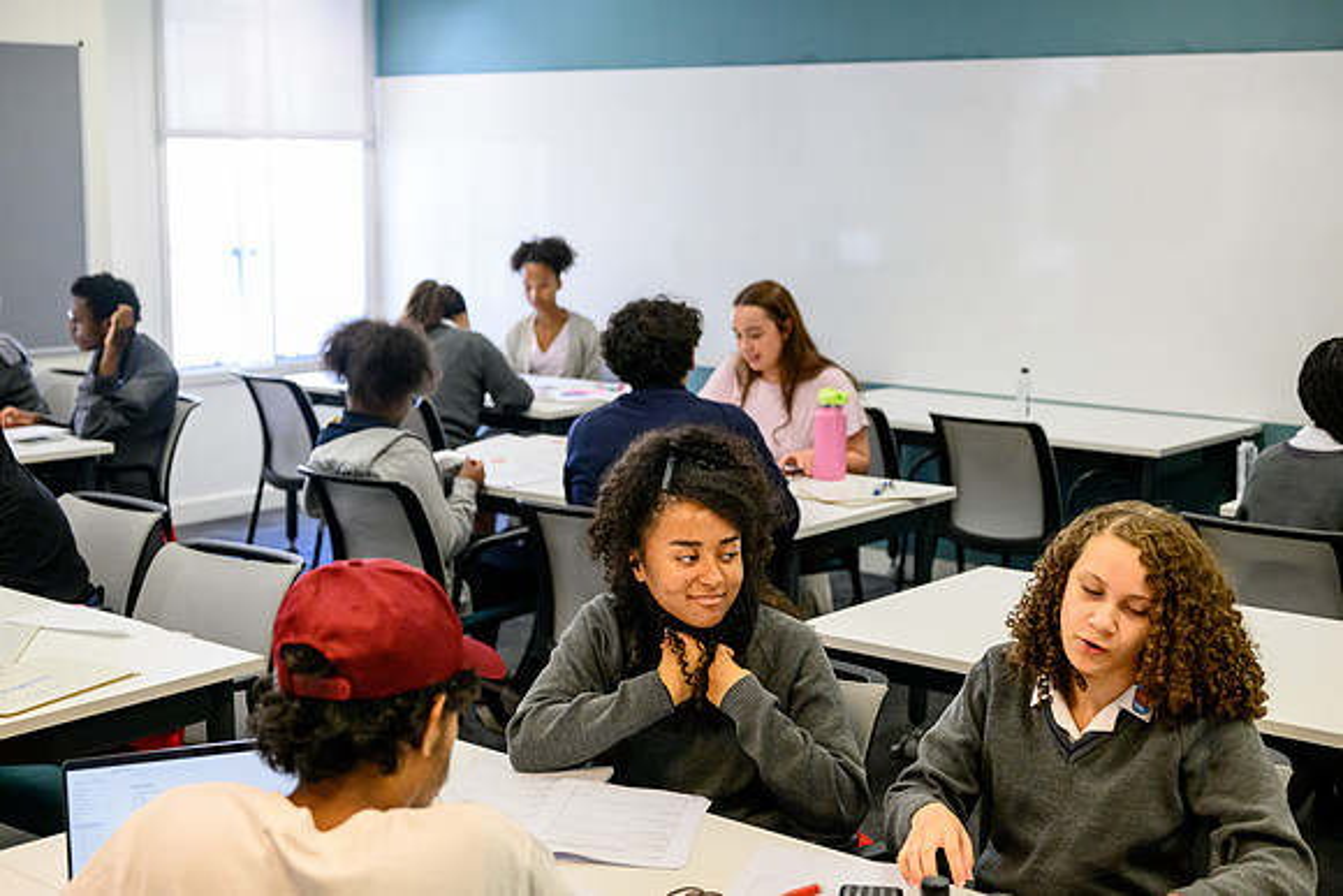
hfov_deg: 39.2
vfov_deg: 26.7
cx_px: 672
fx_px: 1885
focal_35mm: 51
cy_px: 448
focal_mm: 50
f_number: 4
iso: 7200
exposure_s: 1/640
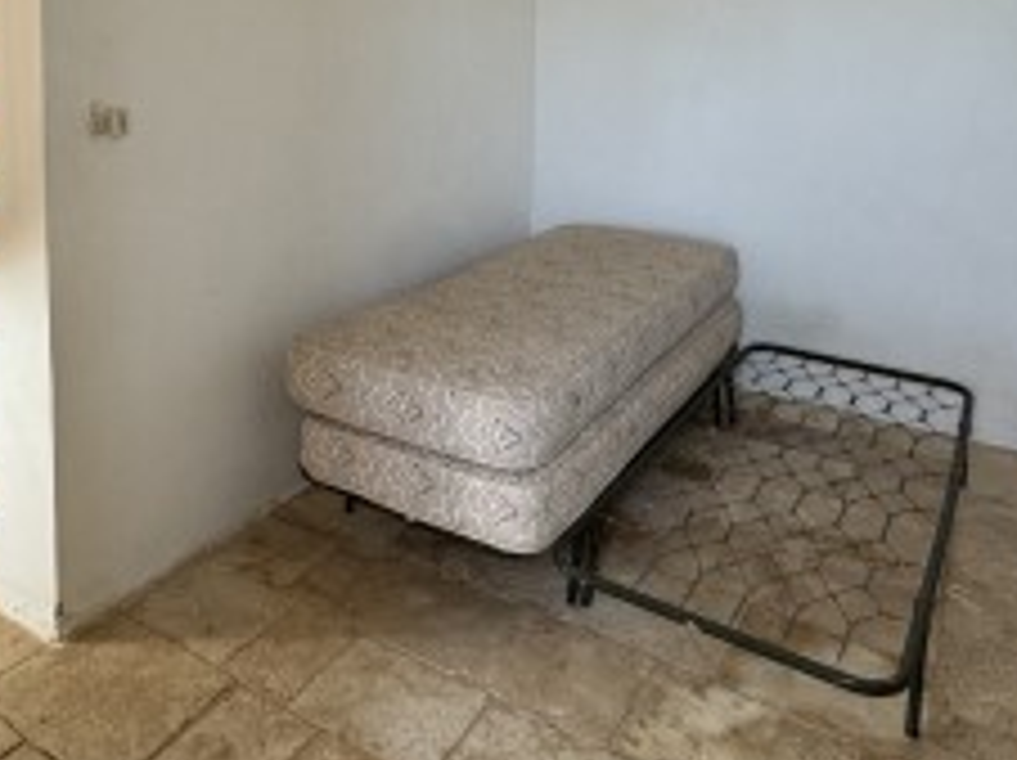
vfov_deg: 42.6
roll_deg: -0.8
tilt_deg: -5.4
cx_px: 410
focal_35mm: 31
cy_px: 115
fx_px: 910
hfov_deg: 58.0
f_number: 2.2
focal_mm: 2.22
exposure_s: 1/99
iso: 125
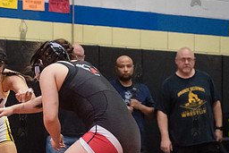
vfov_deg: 6.5
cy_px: 121
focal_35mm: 211
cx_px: 35
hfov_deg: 9.7
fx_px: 1343
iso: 8000
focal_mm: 86
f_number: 3.5
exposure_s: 1/400
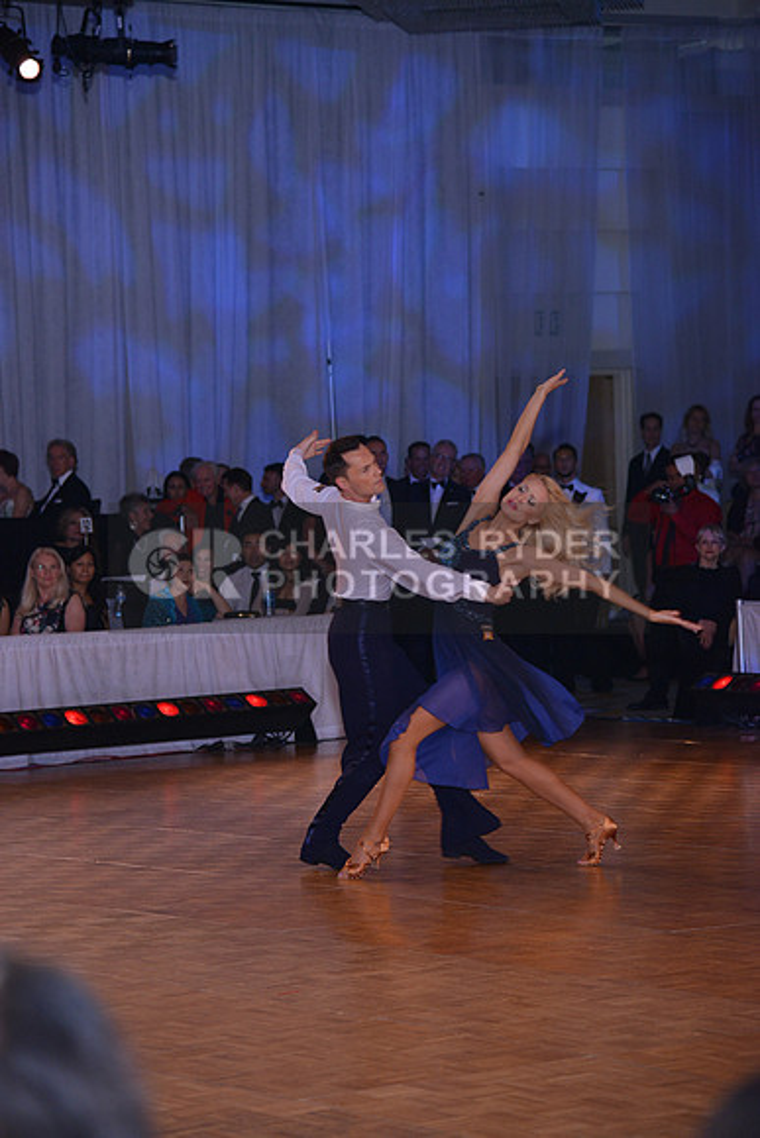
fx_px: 3797
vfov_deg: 17.1
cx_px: 380
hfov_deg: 11.4
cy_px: 569
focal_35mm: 120
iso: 1250
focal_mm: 120
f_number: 4.5
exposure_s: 1/250
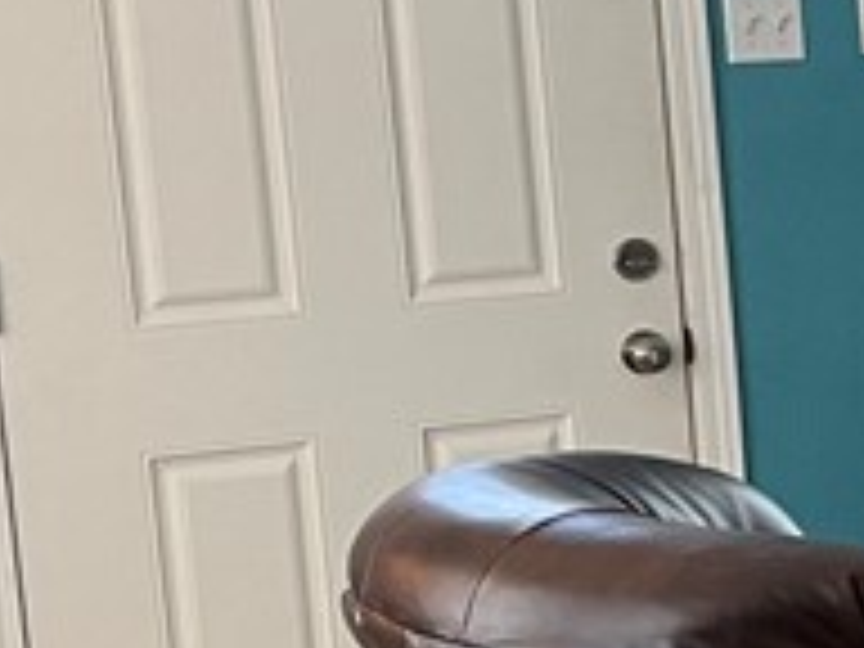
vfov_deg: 10.7
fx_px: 3469
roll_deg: +2.1
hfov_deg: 12.0
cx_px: 1940
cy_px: 400
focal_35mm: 139
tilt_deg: -8.6
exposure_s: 1/60
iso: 160
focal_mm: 4.2
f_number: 1.6
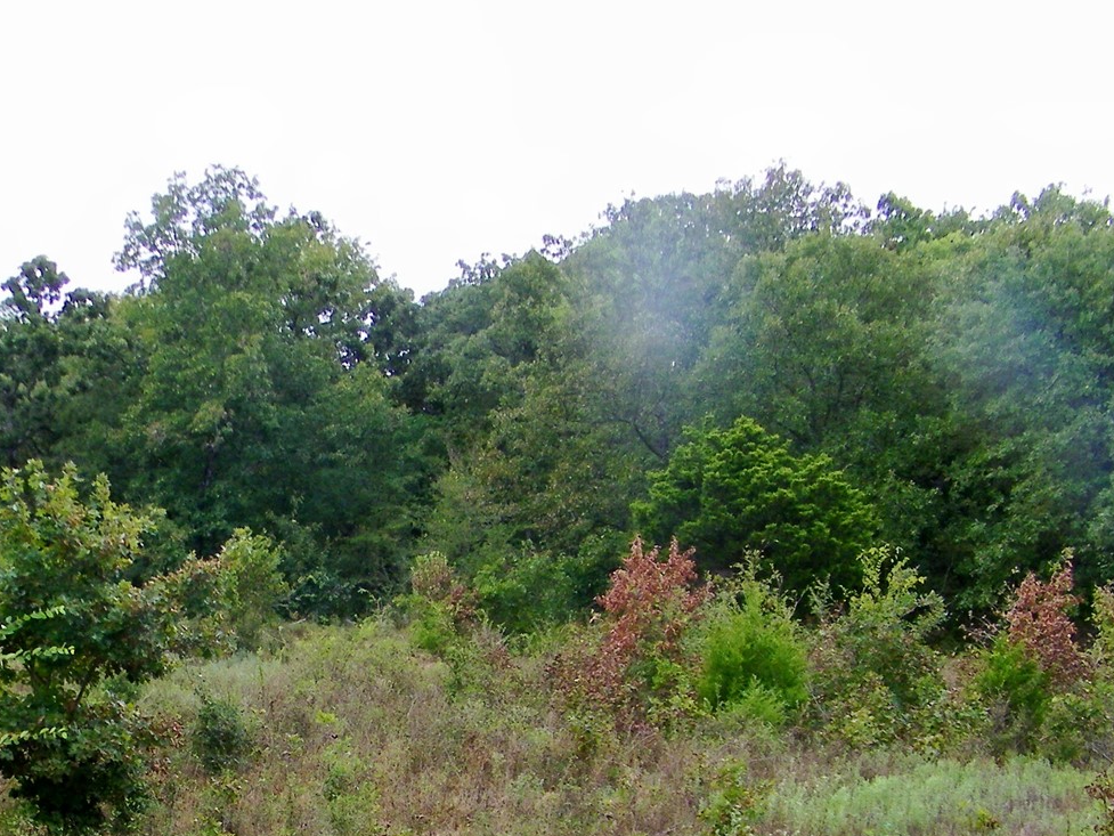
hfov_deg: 33.8
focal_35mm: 55
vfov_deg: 25.6
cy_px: 777
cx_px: 213
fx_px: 1770
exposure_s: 1/250
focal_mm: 5
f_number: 3.5
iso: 80
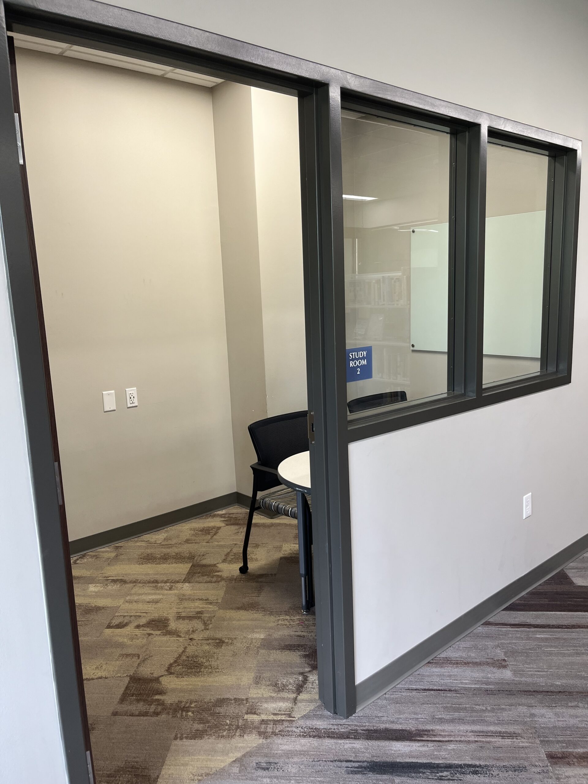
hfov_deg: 53.1
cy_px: 392
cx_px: 294
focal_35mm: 26
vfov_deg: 67.3
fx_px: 589
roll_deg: +1.2
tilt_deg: -9.9
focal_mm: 5.1
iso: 100
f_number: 1.6
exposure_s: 1/100
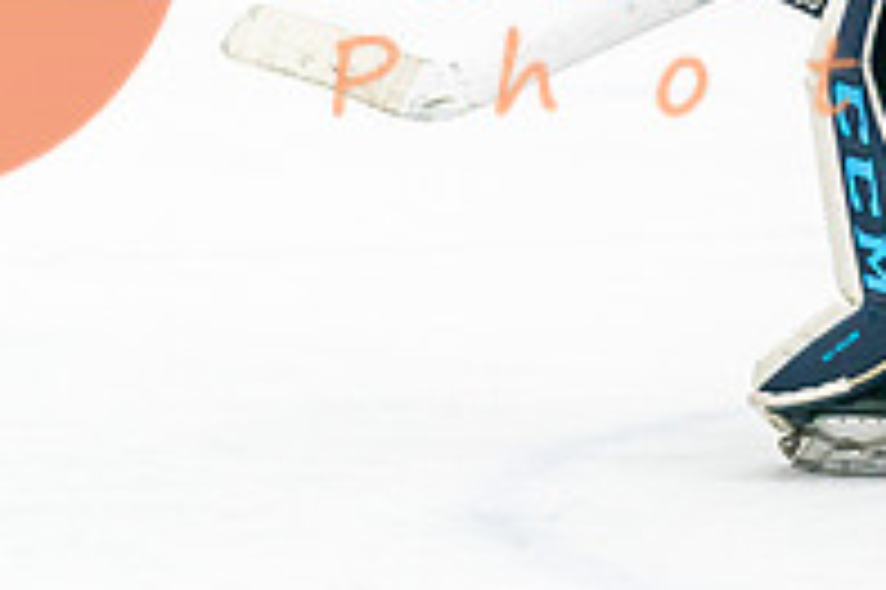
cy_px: -115
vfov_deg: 3.1
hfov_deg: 4.7
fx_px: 10869
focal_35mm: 442
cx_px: 832
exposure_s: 1/1000
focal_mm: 148
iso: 3200
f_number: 2.8
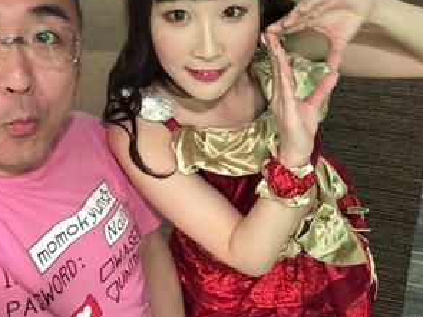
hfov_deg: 44.8
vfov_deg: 34.0
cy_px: 105
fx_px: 513
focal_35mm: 42
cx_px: 219
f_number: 2.4
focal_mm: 2.15
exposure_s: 1/30
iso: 125
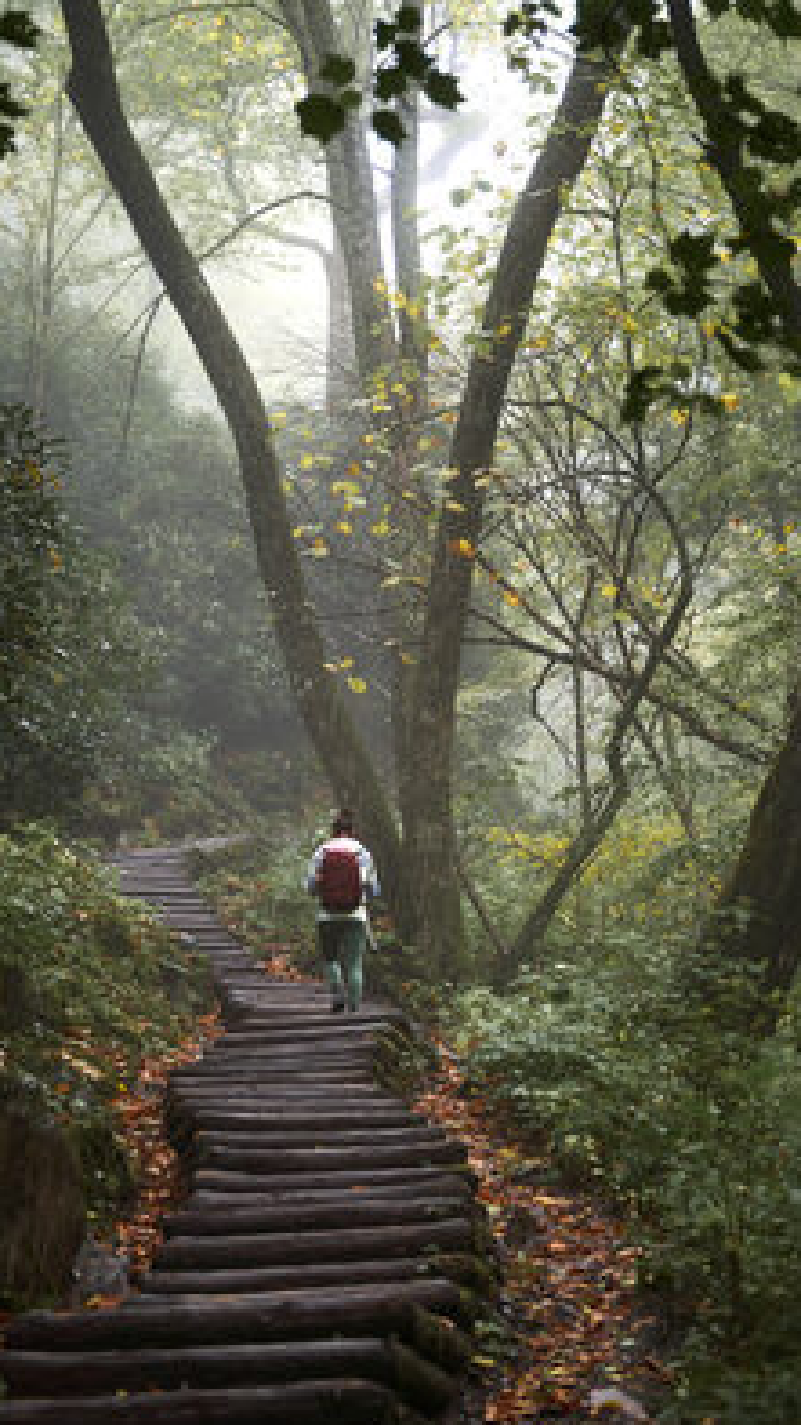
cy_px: 881
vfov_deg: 30.8
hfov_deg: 17.7
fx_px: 2573
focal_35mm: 68
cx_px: 393
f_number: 2.8
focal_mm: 49.1
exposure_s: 1/100
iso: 320
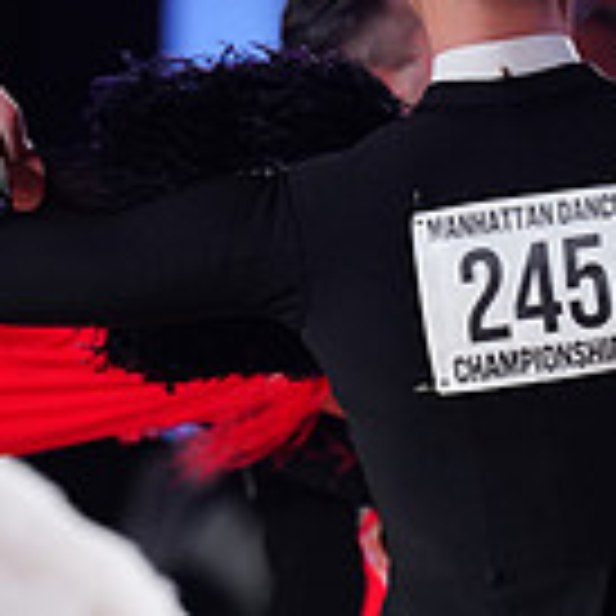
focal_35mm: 610
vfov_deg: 2.9
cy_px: 1021
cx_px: 708
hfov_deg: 2.9
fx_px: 12281
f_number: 2.8
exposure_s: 1/500
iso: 1600
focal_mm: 170
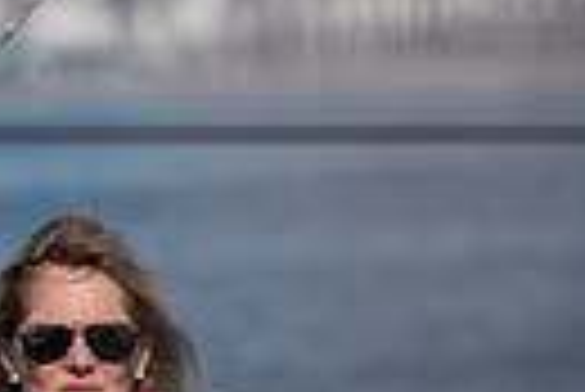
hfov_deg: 1.0
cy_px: 241
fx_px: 32634
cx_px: -716
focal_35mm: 2006
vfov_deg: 0.7
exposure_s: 1/500
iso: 100
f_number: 6.3
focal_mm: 300
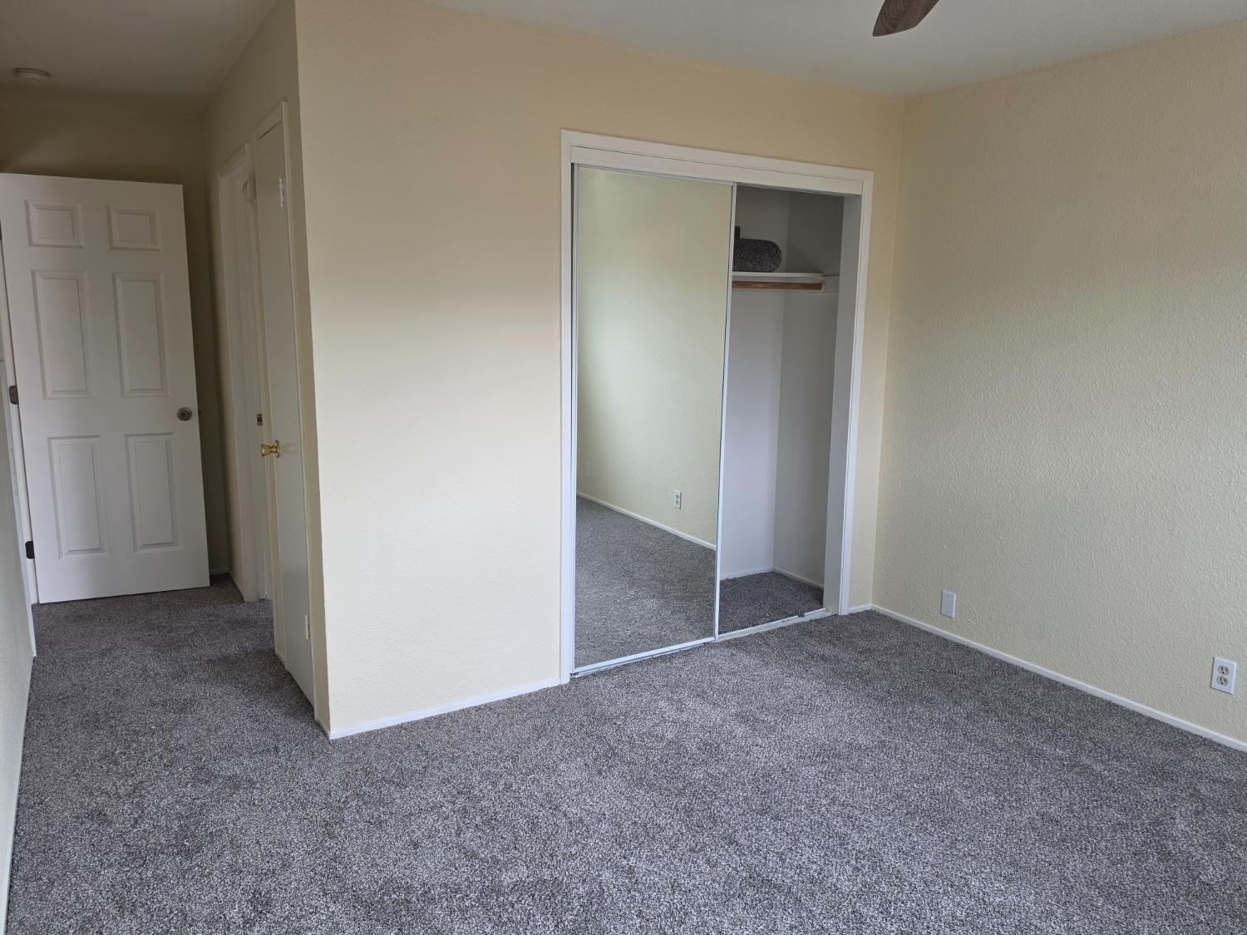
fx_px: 829
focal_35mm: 23
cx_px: 624
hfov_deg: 73.9
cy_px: 468
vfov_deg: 58.9
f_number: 1.4
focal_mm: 6.5
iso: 80
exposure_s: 1/180
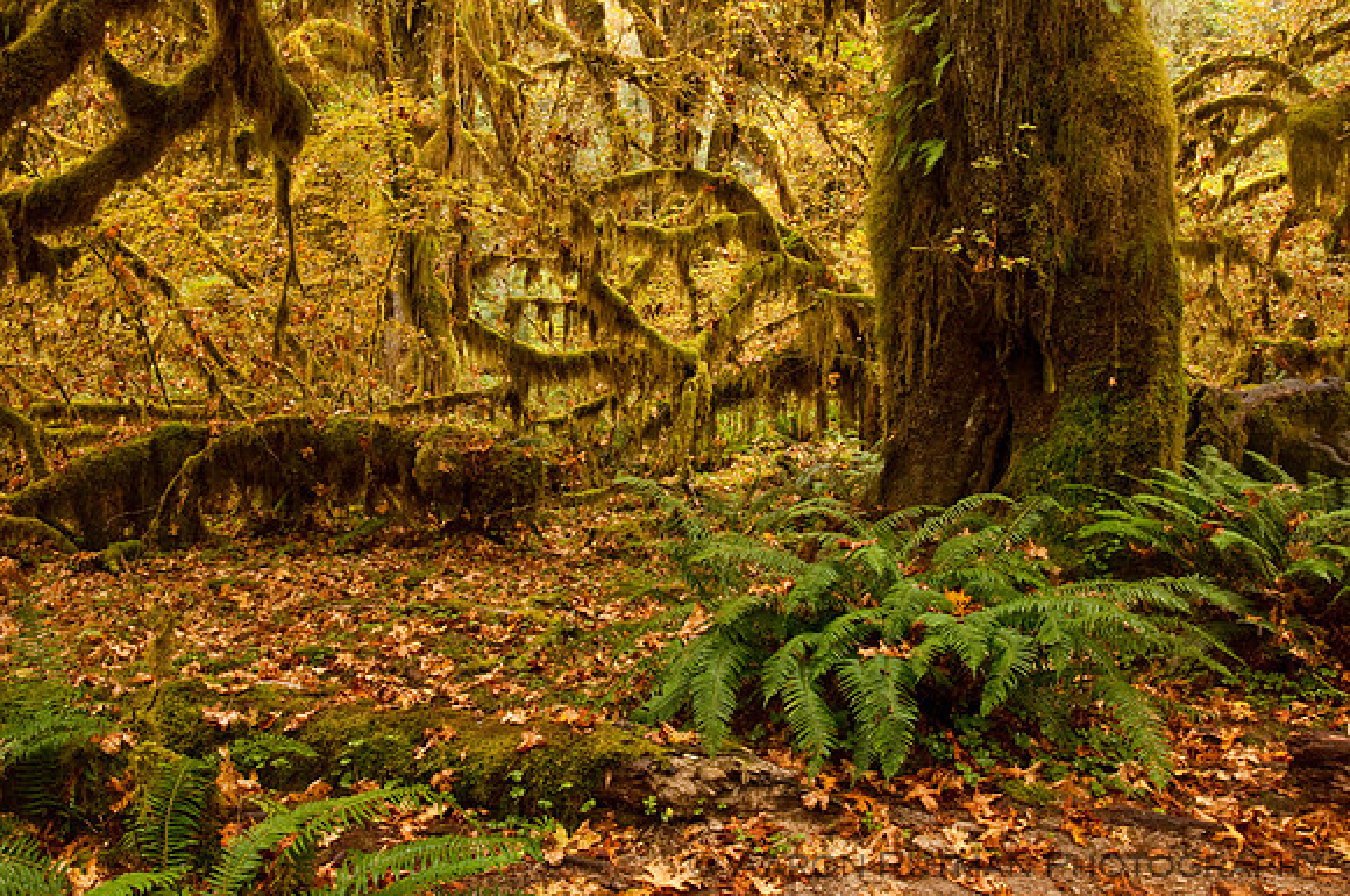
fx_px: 1348
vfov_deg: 36.8
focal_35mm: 36
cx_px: 675
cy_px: 448
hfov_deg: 53.2
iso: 200
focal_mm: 24
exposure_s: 2
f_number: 16
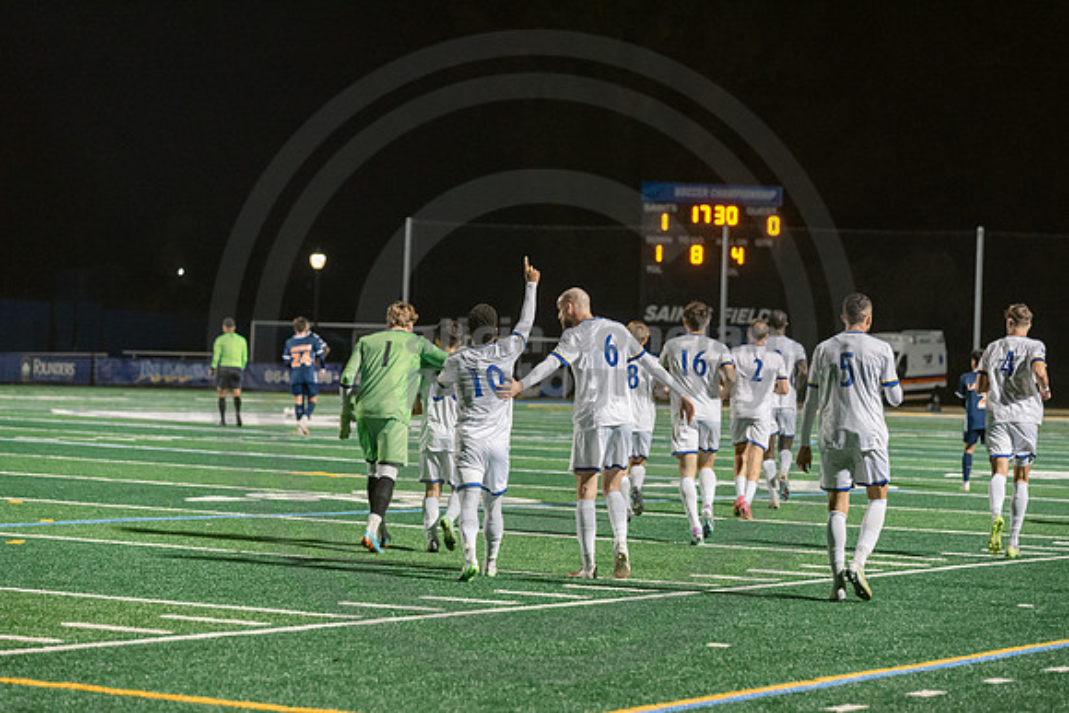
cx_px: 534
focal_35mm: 130
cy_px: 356
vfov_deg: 10.6
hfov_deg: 15.8
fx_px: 3861
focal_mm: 130
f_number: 4
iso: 2500
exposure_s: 1/400
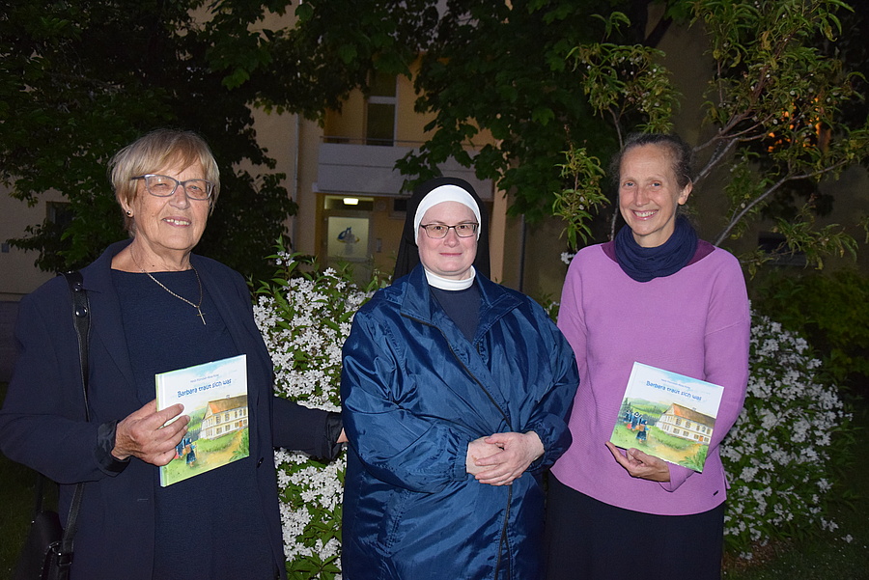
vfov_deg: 36.9
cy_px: 290
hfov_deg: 53.1
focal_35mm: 36
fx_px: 869
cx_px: 434
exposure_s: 1/60
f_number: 3.8
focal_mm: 24
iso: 3200
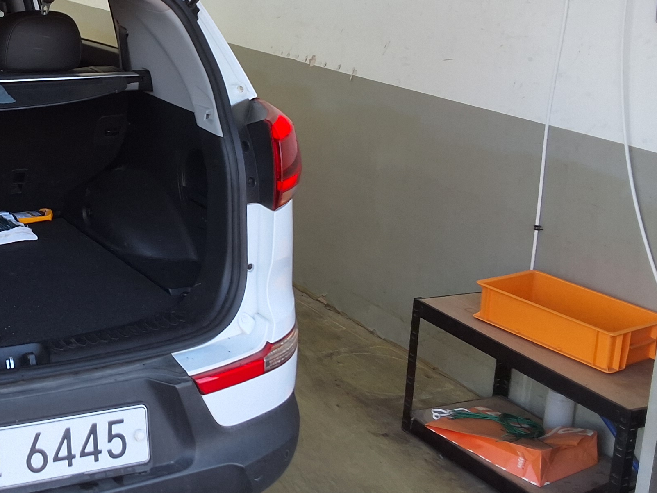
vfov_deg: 25.1
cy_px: 76
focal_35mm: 57
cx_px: 29
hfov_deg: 31.7
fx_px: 1082
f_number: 1.9
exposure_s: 1/160
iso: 32
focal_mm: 2.91
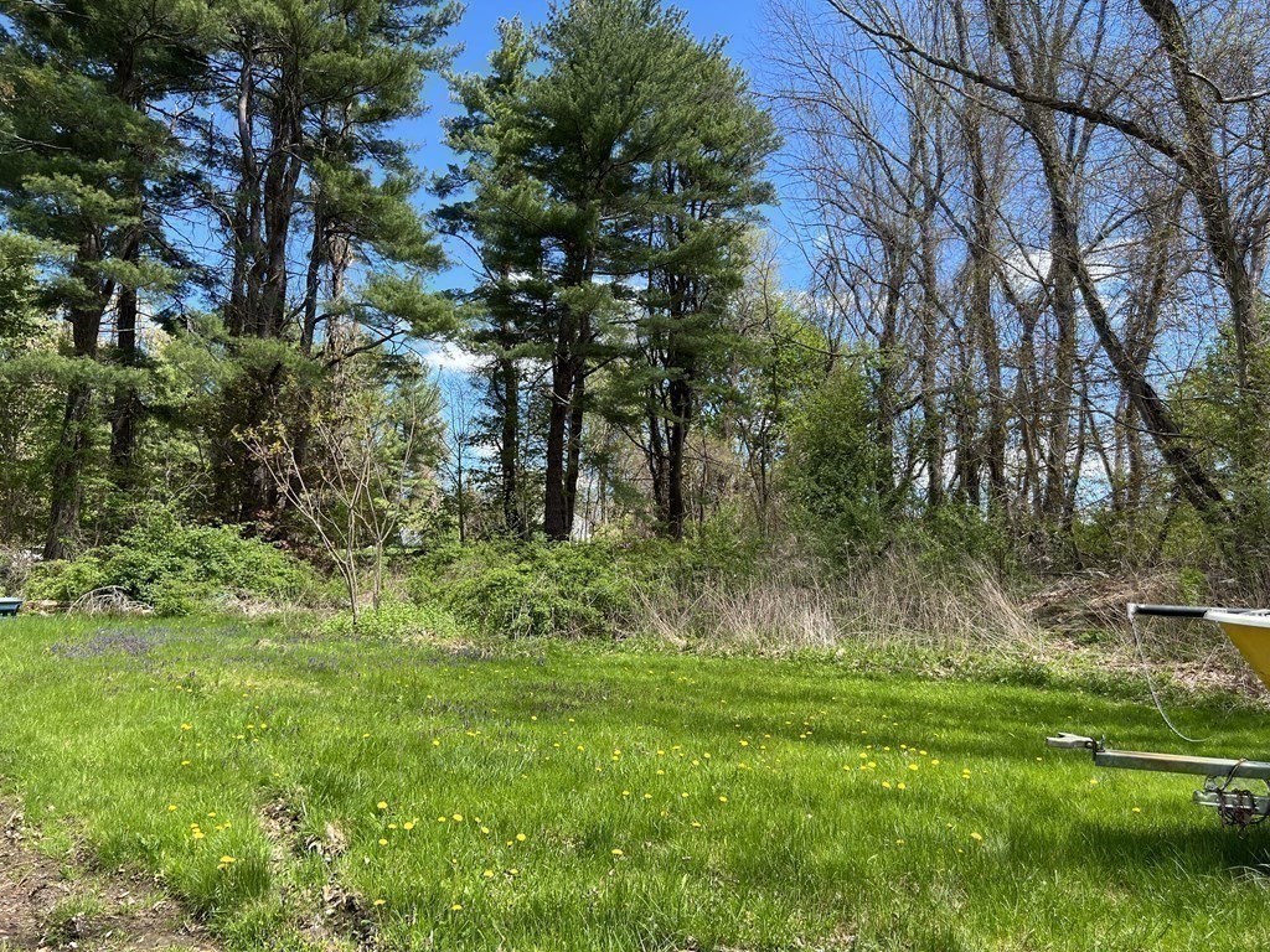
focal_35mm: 26
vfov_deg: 53.1
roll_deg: -1.1
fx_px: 954
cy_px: 476
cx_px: 635
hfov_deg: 67.3
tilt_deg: +7.0
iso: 50
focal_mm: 5.7
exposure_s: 1/1295
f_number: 1.5
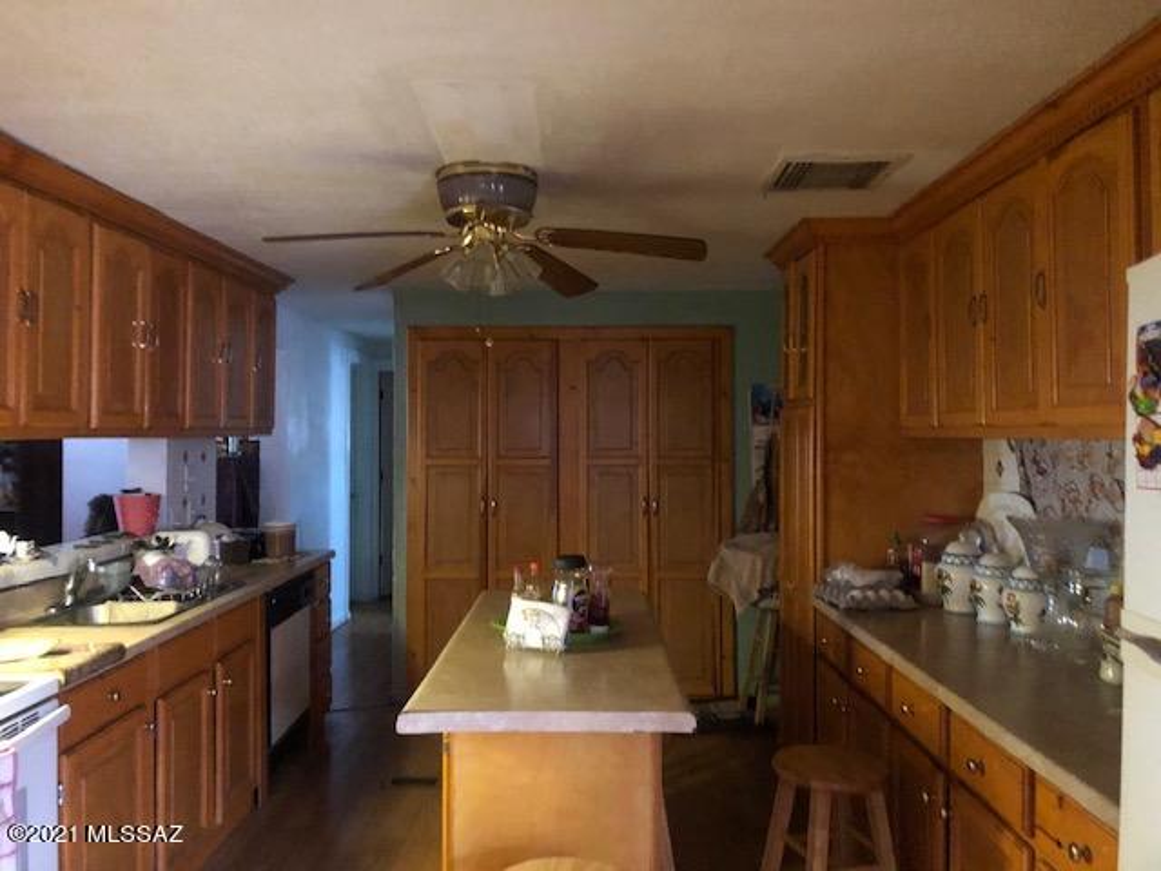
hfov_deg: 63.4
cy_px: 436
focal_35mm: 28
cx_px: 580
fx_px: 939
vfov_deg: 49.7
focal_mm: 3.99
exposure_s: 1/4
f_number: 1.8
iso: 125
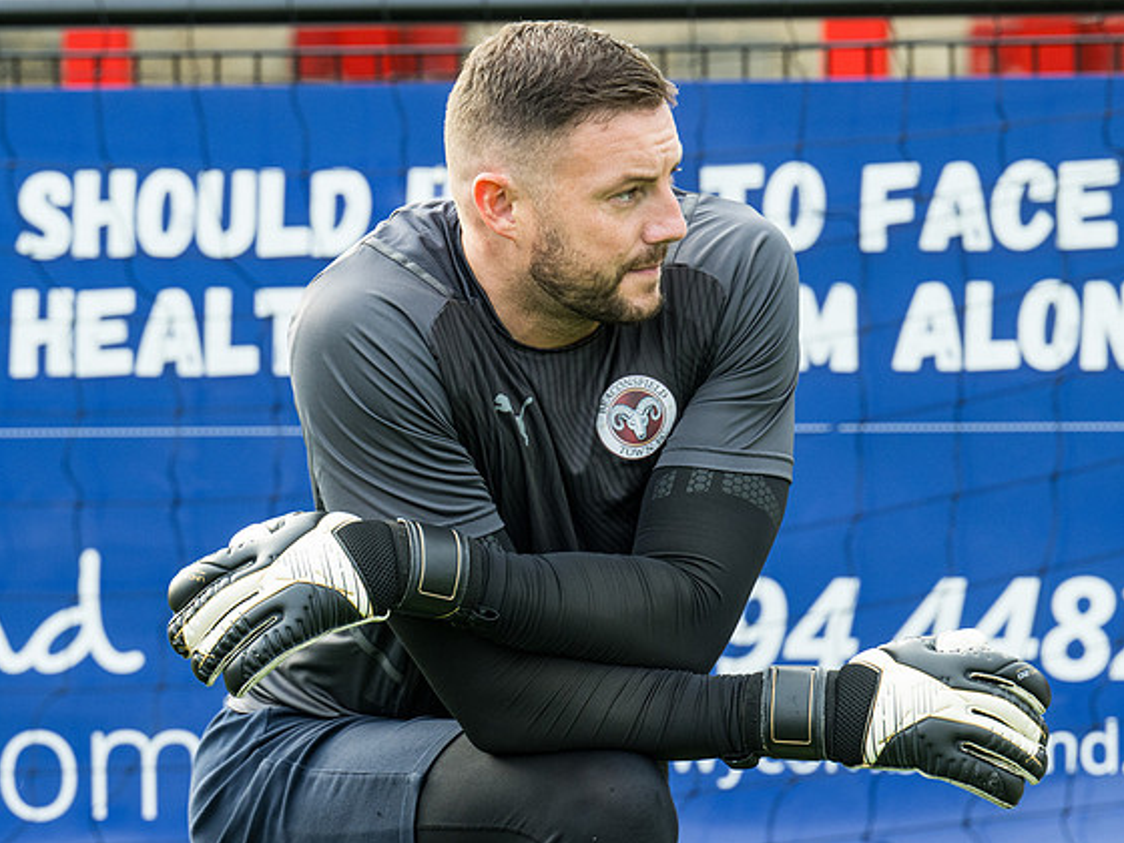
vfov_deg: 4.1
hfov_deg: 5.4
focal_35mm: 367
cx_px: 332
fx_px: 11917
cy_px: 326
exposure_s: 1/125
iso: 1000
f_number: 9
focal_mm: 270
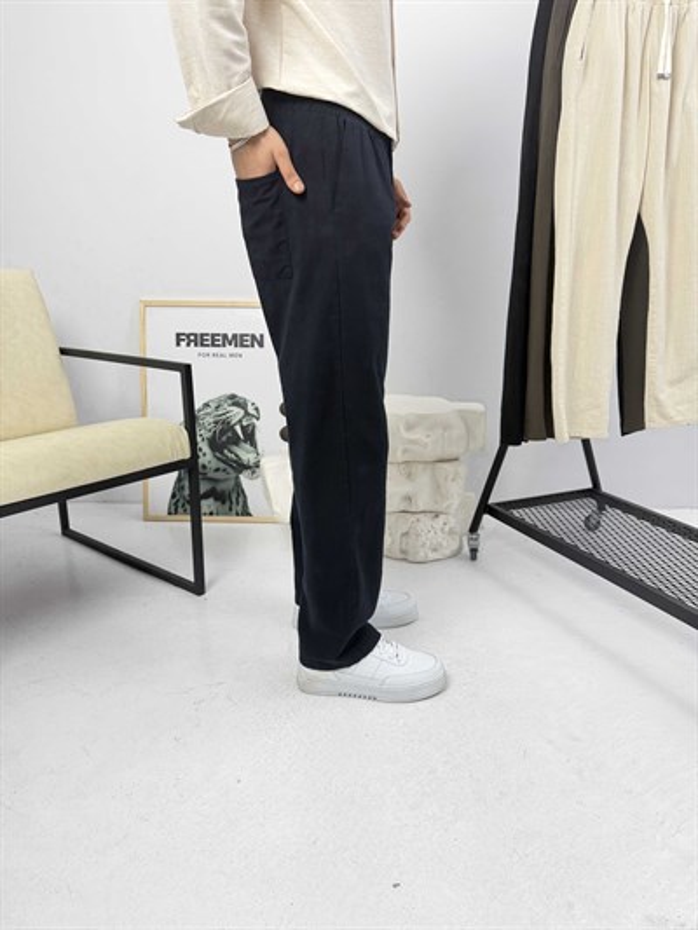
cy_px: 465
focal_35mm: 24
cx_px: 349
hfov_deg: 56.8
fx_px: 645
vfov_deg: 71.6
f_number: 1.78
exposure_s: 1/121
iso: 125
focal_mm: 6.76
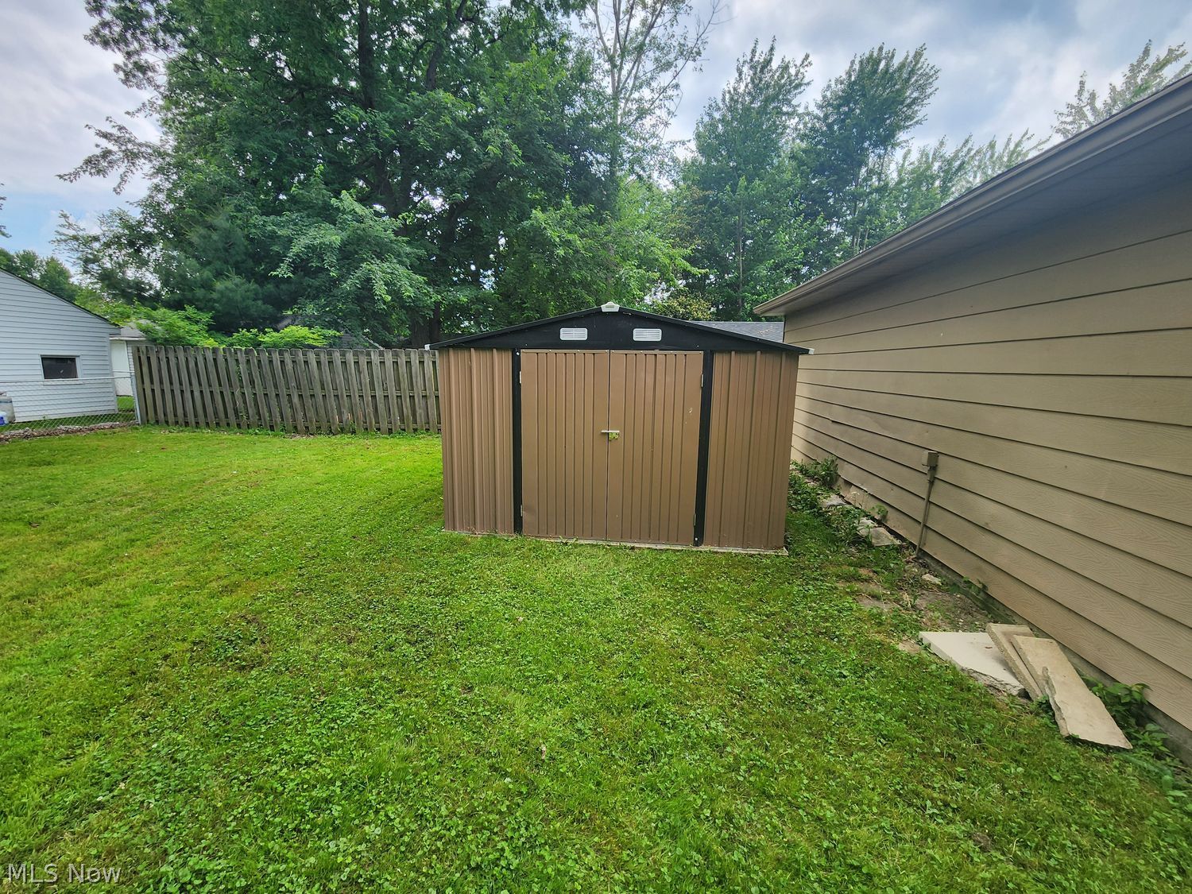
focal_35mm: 13
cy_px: 447
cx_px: 596
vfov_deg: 89.9
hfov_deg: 106.2
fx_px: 448
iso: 50
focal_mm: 2.2
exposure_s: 1/554
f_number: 2.2
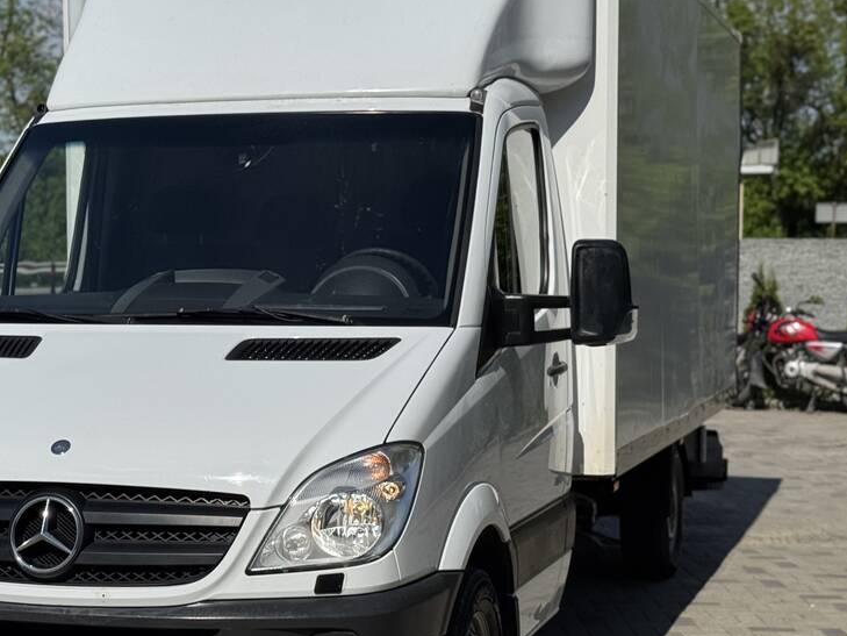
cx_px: 270
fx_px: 1933
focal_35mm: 79
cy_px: 372
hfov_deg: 24.6
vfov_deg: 18.7
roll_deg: +0.0
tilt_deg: -3.2
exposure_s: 1/12500
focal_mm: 6.76
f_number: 1.78
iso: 80
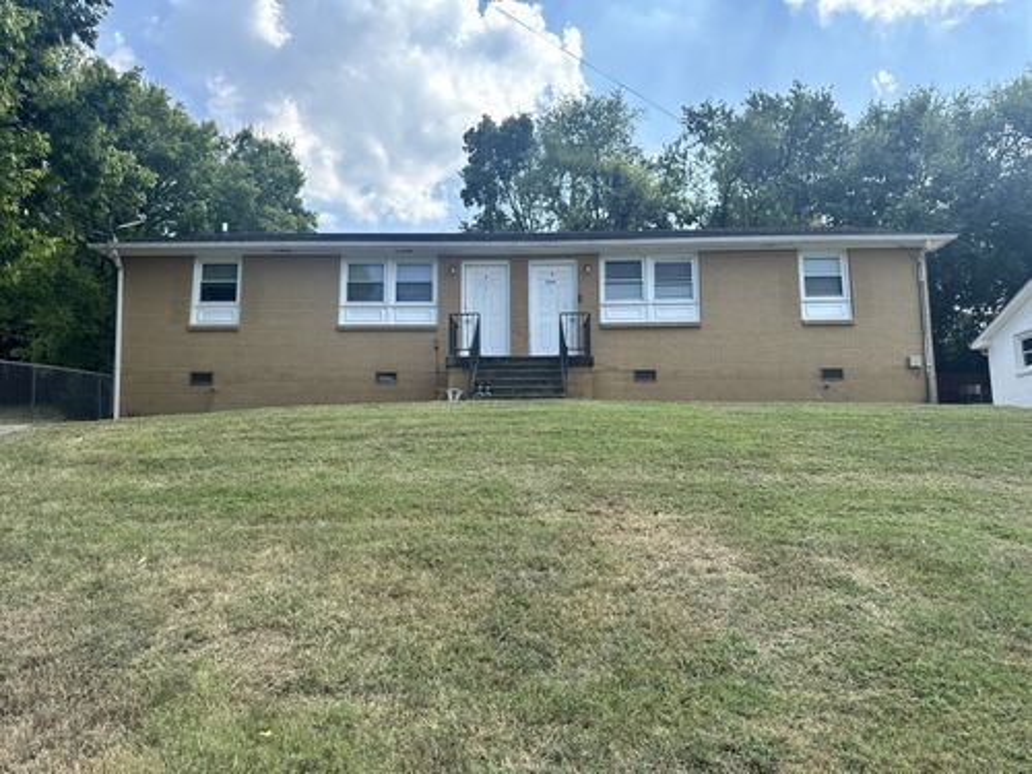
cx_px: 516
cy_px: 387
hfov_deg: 71.6
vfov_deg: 56.8
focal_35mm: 24
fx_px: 716
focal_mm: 6.76
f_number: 1.78
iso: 80
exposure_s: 1/2252
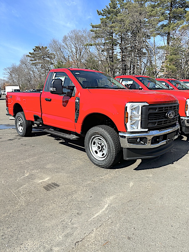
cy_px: 126
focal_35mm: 24
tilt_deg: -10.4
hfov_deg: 56.8
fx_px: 175
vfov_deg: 71.6
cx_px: 94
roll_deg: +1.6
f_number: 1.78
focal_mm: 6.86
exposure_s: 1/3247
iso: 80
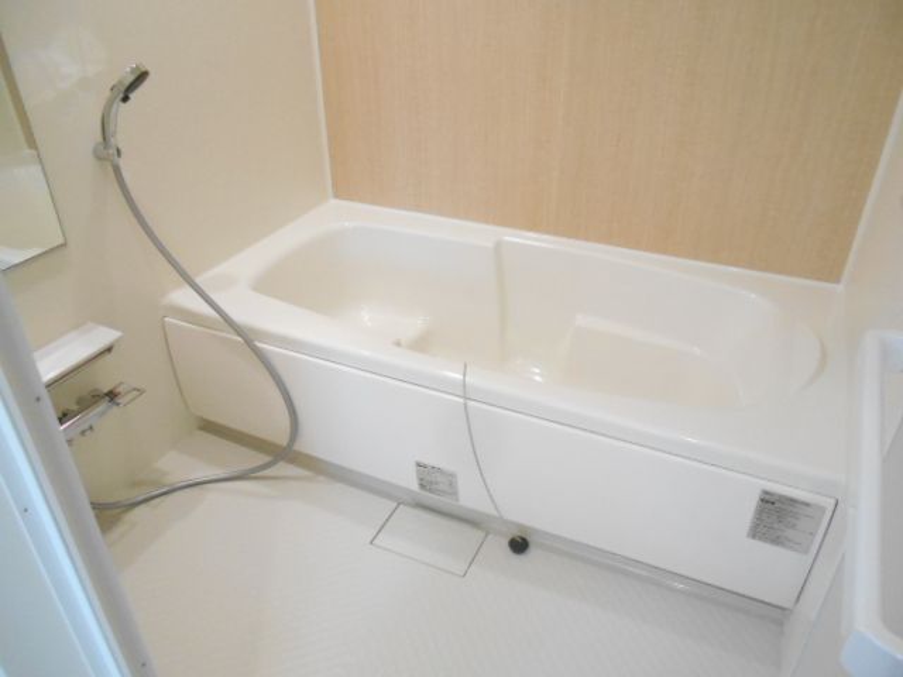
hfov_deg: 67.3
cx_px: 452
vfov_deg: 53.1
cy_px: 338
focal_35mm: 26
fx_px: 678
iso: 800
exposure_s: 1/80
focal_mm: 4.6
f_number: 3.2
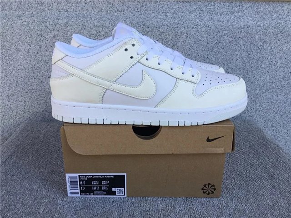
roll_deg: -0.6
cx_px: 146
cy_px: 109
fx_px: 261
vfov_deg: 45.4
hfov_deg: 58.4
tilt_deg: -19.4
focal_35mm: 31
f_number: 2.4
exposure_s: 1/471
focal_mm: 3.3
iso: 25
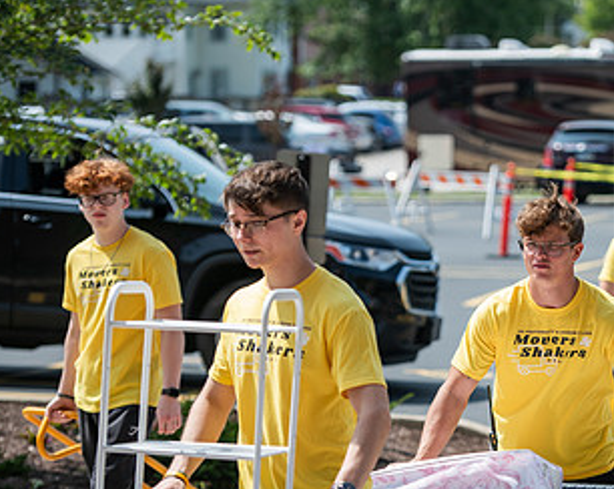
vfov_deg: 7.9
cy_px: 370
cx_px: 554
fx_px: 3557
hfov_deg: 9.8
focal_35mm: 196
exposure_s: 1/640
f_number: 3.5
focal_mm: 110
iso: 80
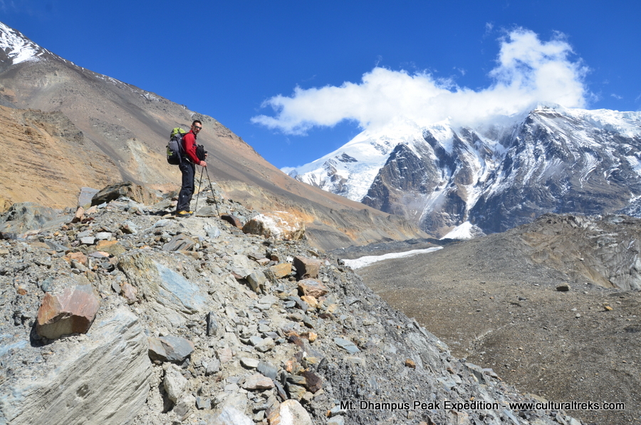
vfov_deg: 47.7
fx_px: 480
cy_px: 212
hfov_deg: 67.5
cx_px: 320
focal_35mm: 27
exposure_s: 1/320
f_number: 10
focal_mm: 18
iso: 200
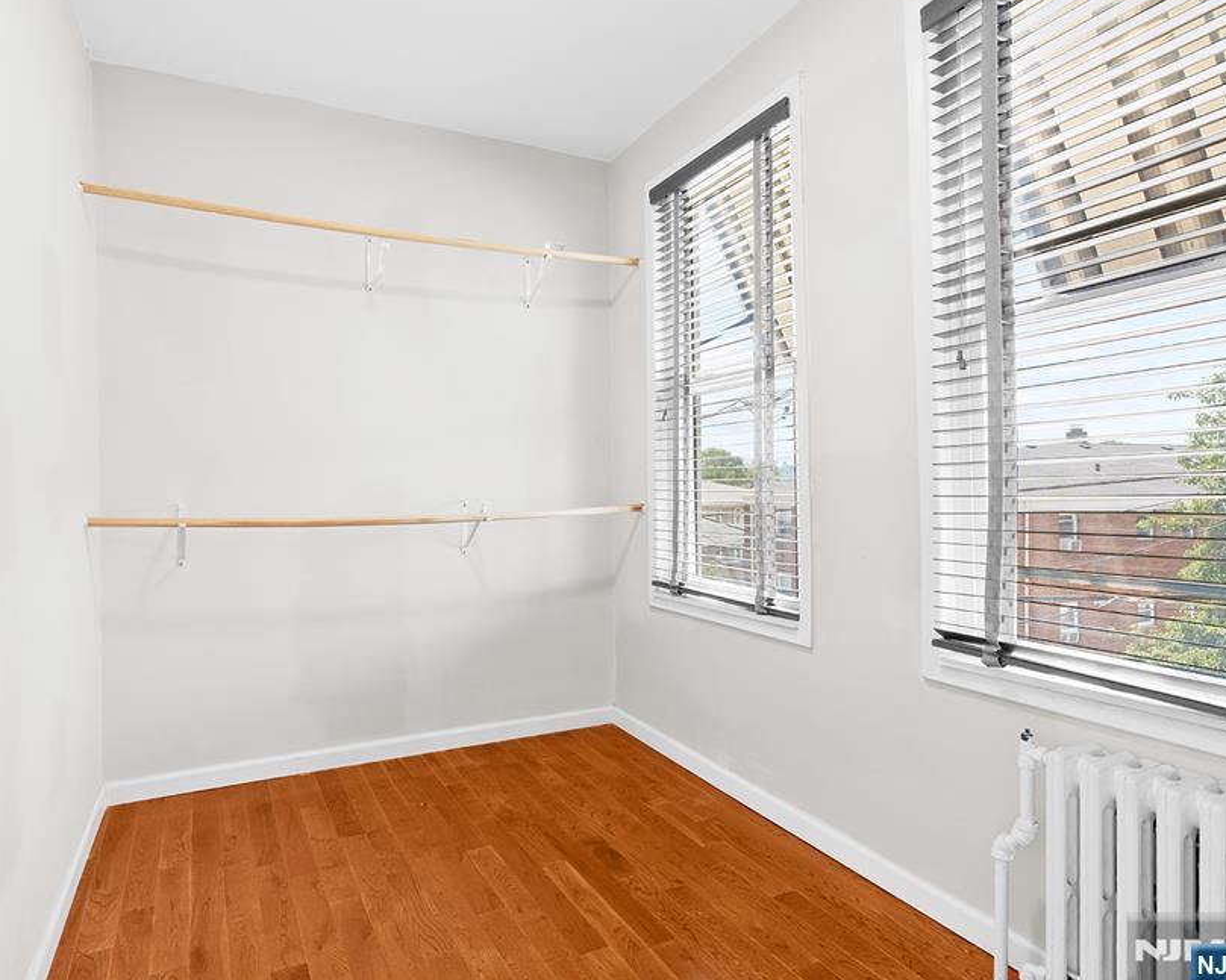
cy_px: 470
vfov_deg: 70.8
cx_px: 506
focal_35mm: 19
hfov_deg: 82.5
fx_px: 689
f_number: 8
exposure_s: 1/5
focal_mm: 16
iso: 100
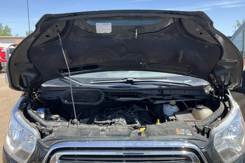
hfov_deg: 60.3
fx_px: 211
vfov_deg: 42.2
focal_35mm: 31
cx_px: 123
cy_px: 70
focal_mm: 3
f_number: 1.8
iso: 25
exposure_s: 1/540
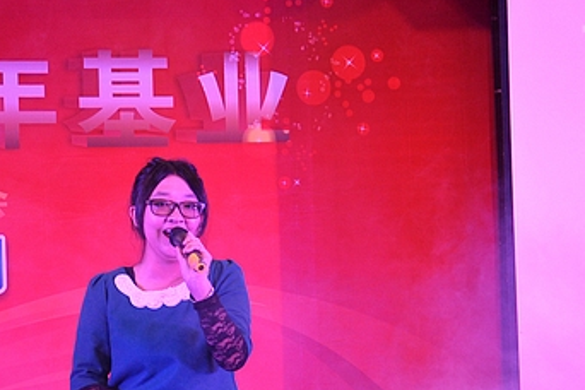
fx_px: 1625
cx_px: 159
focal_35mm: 100
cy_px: 308
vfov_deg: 13.6
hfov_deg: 20.3
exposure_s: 1/40
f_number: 5.6
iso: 400
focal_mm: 38
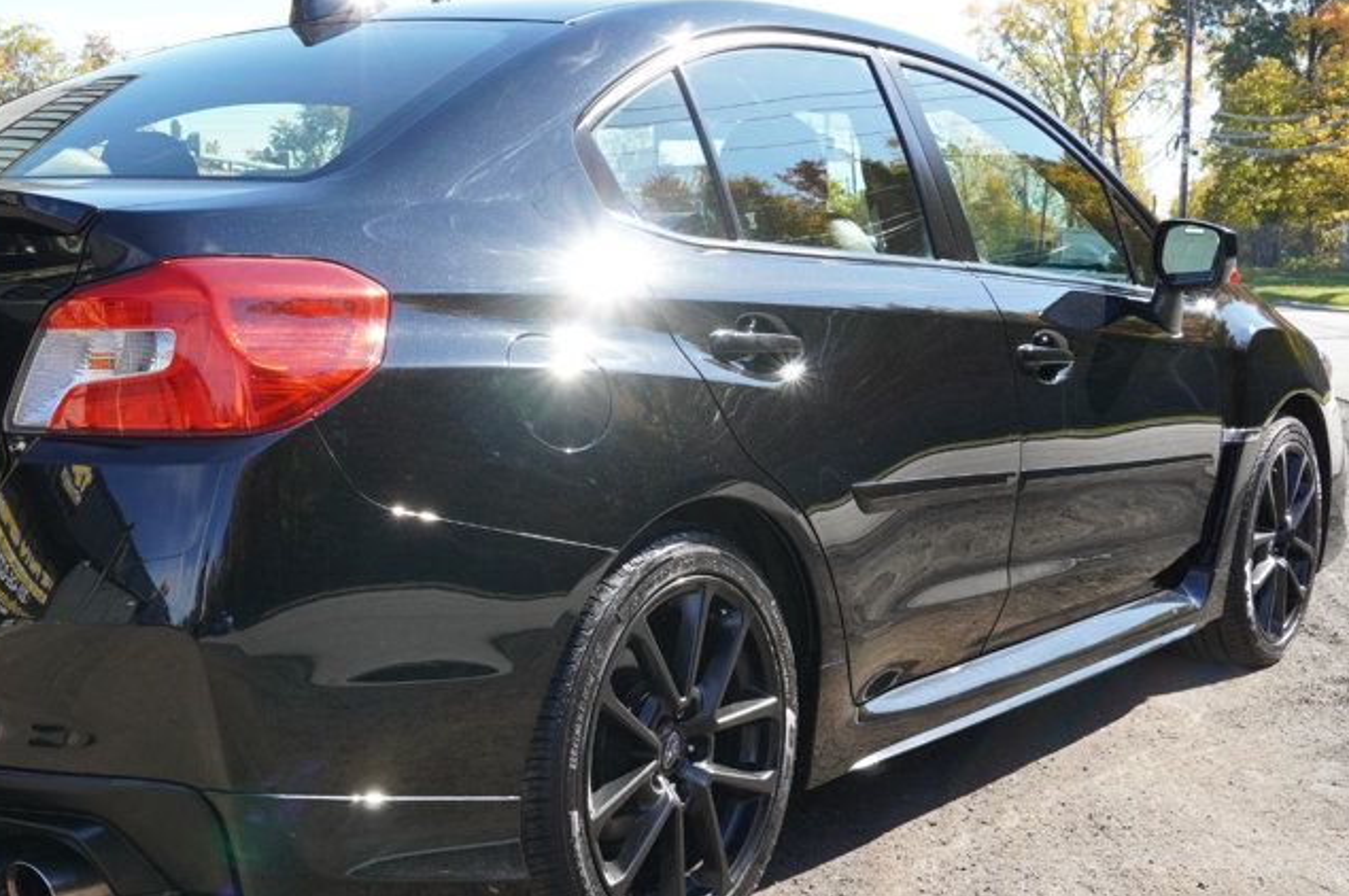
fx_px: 1902
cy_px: 532
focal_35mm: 51
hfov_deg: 38.6
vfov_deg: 26.5
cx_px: 448
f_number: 9
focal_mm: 21
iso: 500
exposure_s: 1/250
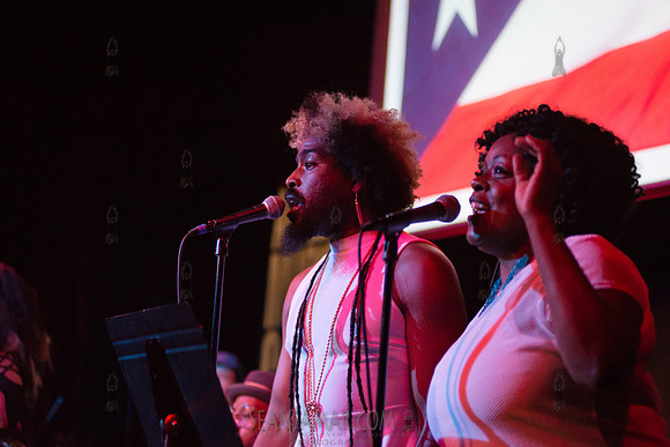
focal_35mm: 80
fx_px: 1489
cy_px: 224
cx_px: 335
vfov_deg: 17.1
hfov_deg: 25.4
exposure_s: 1/250
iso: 4000
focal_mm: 80
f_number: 2.8
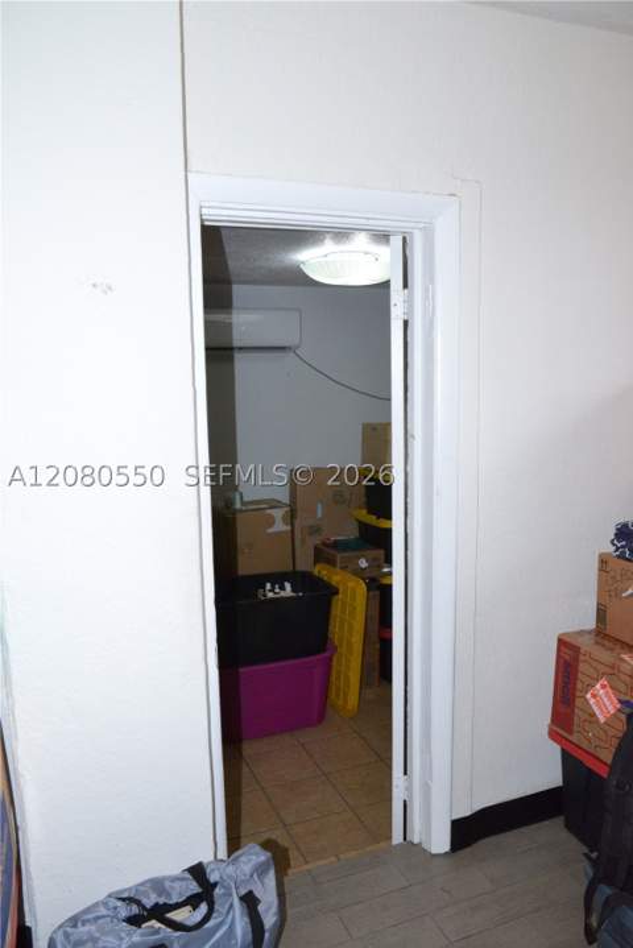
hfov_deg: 46.4
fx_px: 738
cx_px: 316
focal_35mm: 28
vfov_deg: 65.5
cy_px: 474
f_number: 22
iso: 6400
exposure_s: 1/60
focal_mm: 28
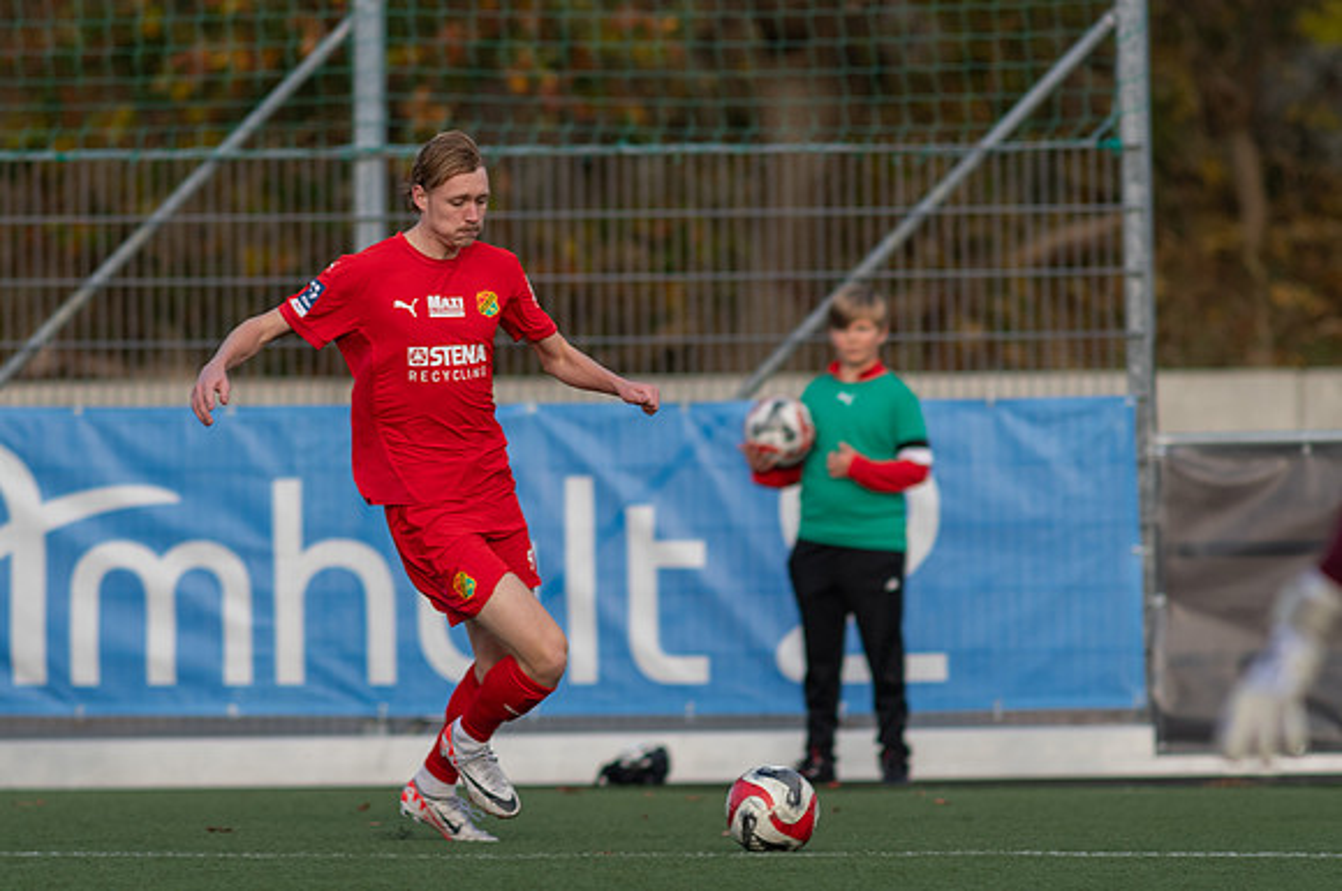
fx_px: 20057
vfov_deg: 2.5
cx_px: 540
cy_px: 535
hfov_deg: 3.8
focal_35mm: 539
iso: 360
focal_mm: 300
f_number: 3.2
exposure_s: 1/1600
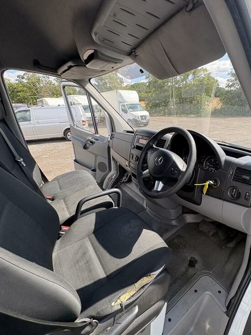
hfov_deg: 73.9
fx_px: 164
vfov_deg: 91.0
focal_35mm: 17
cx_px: 150
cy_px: 158
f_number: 2.2
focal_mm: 2.22
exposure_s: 1/294
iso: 40
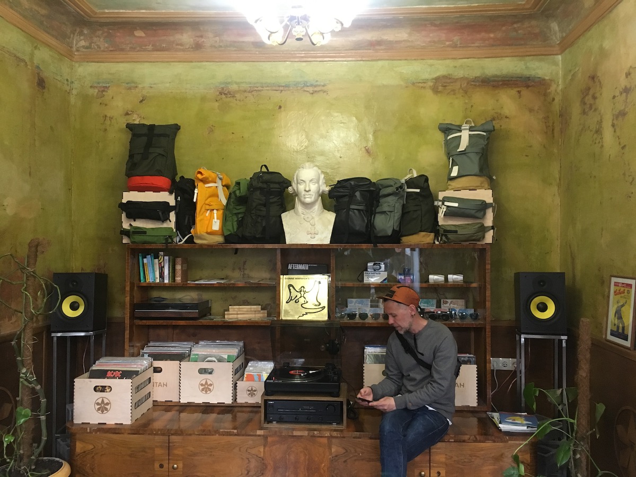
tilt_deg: +0.1
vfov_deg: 48.2
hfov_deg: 61.7
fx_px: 533
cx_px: 318
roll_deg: +0.2
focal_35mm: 29
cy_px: 238
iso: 250
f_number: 2.2
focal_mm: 4.15
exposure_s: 1/33
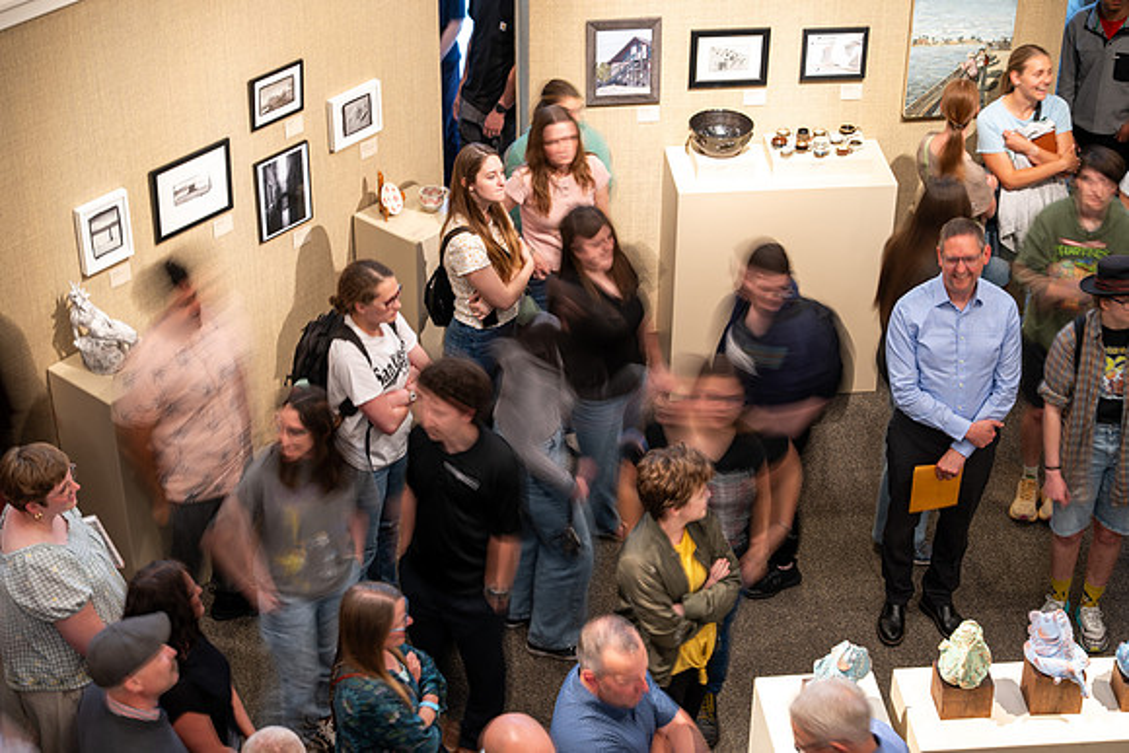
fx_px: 2077
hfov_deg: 30.4
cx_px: 564
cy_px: 375
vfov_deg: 20.6
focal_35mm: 66
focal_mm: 66
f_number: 4.5
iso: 50
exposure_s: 1/1.25
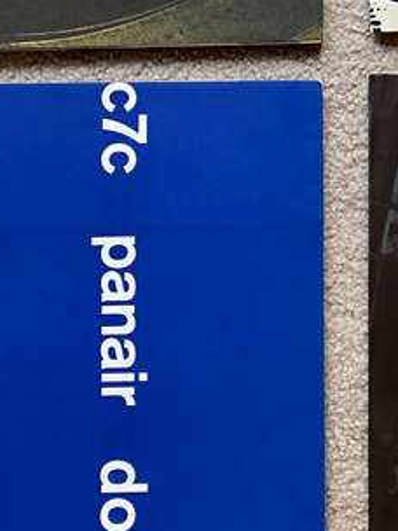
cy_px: 71
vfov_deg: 26.0
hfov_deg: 19.8
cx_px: 346
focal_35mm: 73
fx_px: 1119
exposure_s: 1/72
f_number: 1.8
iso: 125
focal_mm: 4.25
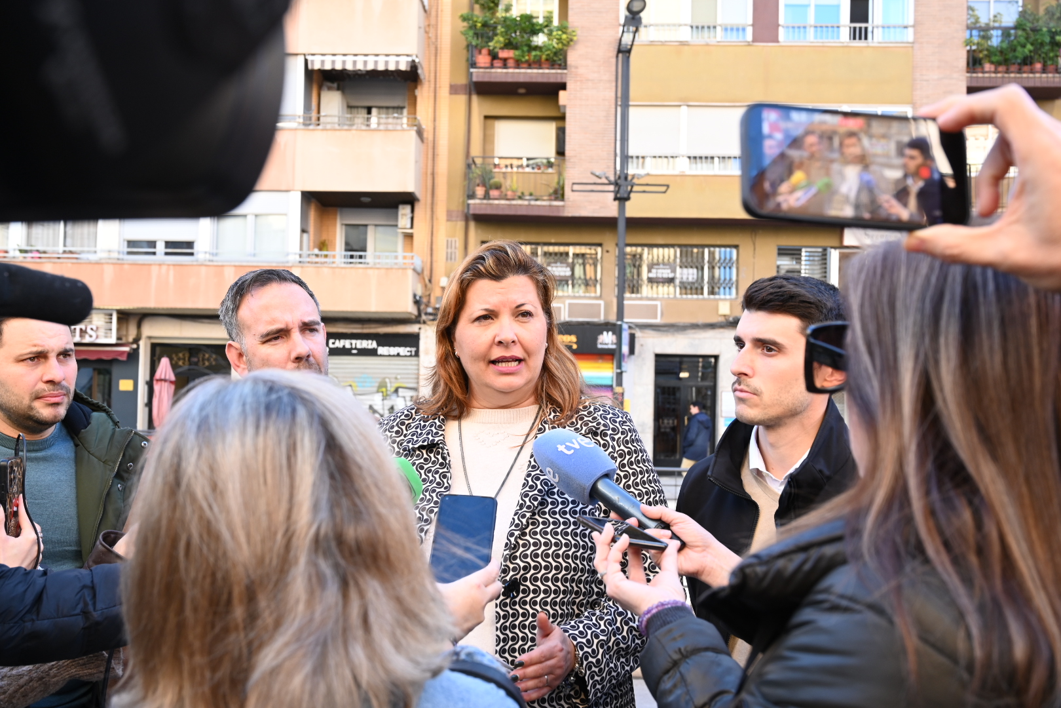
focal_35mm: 37
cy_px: 354
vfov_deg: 35.9
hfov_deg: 51.9
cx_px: 530
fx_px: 1090
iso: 500
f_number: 6.3
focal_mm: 37
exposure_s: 1/125
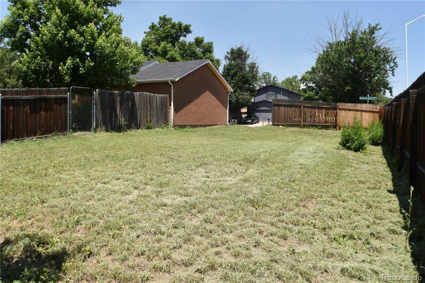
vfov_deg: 33.0
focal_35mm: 40
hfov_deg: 47.9
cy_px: 142
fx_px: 478
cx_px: 212
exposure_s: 1/320
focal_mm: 27
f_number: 9
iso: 200
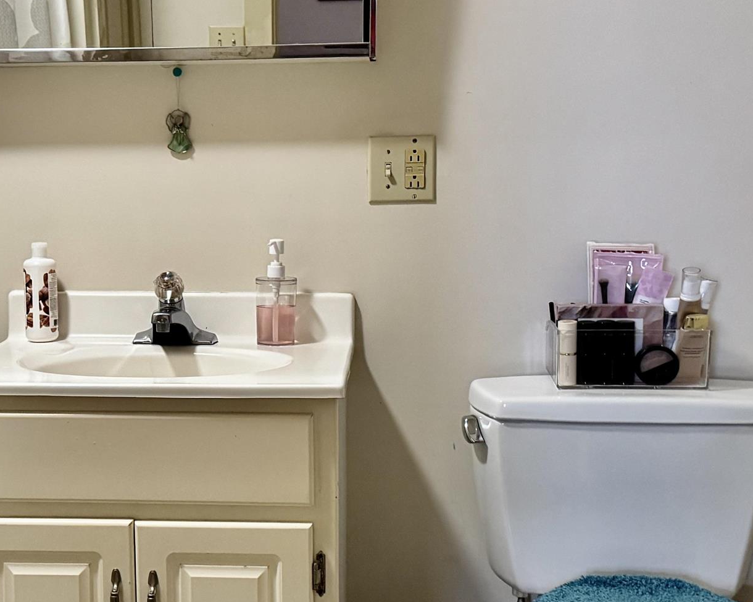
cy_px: 332
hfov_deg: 31.6
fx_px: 1315
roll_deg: -0.1
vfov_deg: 25.8
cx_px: 231
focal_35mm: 59
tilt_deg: -9.2
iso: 640
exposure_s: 1/60
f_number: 1.78
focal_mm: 6.76
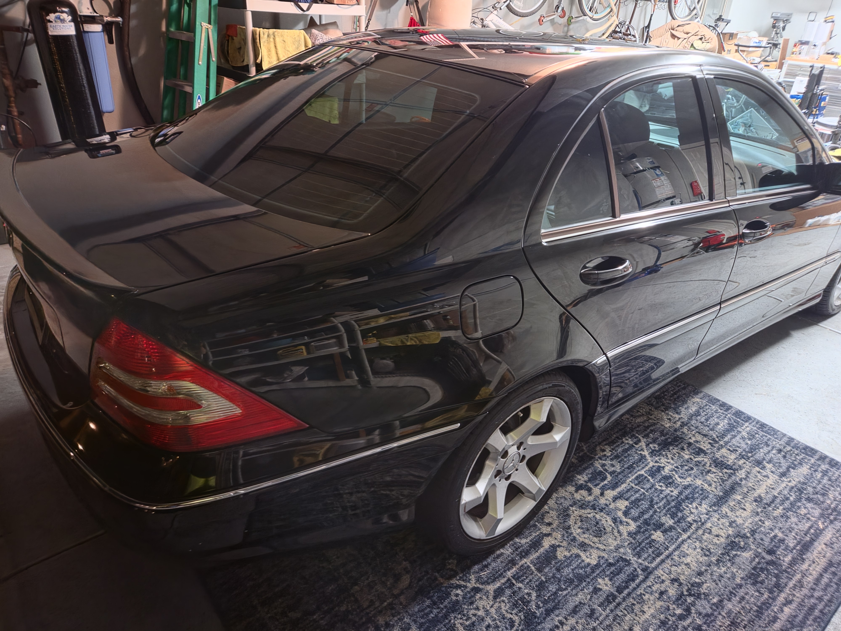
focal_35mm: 23
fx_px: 559
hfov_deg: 73.9
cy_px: 316
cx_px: 420
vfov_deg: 58.9
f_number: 1.8
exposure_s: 1/9.99
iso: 2000
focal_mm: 5.4
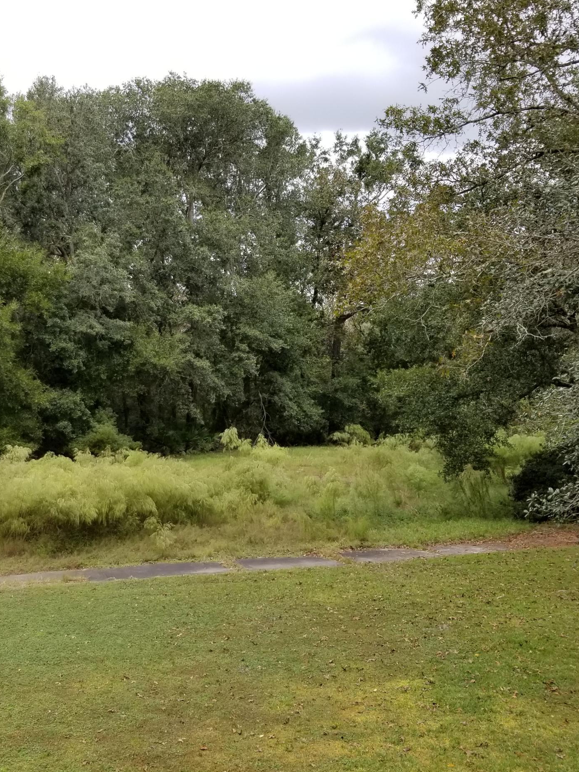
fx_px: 937
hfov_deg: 34.3
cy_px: 413
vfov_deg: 44.8
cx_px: 235
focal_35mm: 42
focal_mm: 4.25
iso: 50
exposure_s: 1/678
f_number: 1.7
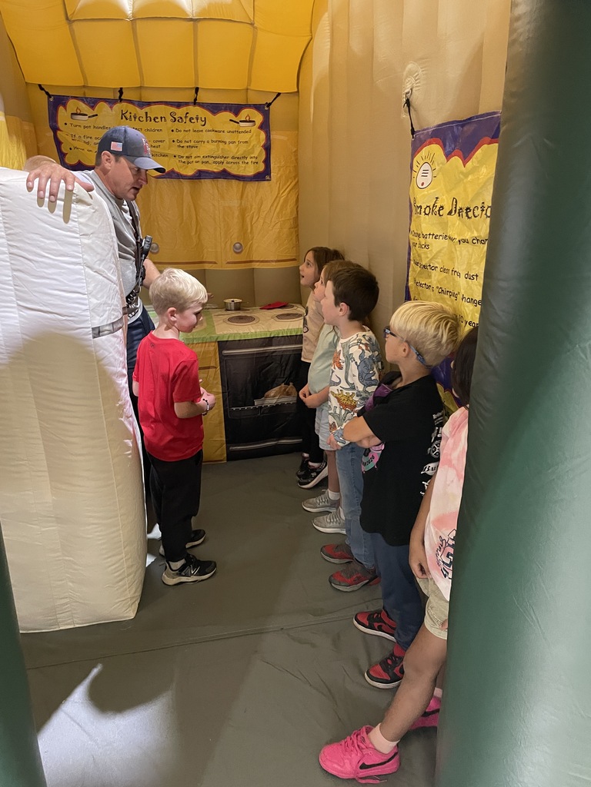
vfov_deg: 67.3
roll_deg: -0.8
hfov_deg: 53.1
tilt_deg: -21.4
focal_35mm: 26
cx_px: 296
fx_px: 592
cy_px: 394
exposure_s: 1/40
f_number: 1.6
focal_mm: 4.2
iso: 500
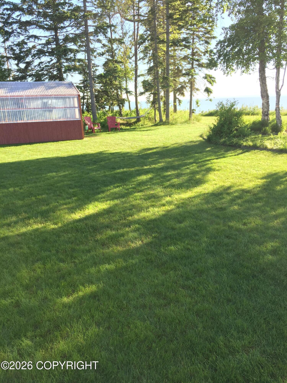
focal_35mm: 29
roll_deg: +1.9
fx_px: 321
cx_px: 144
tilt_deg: -15.8
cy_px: 192
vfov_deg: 61.7
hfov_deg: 48.2
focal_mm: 4.15
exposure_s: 1/215
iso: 32
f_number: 2.2
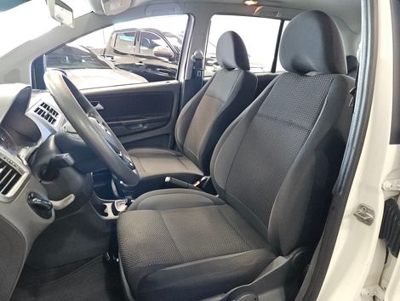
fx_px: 266
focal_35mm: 23
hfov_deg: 73.8
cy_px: 150
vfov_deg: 59.0
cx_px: 200
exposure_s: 1/120
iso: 800
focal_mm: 5.4
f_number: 1.8
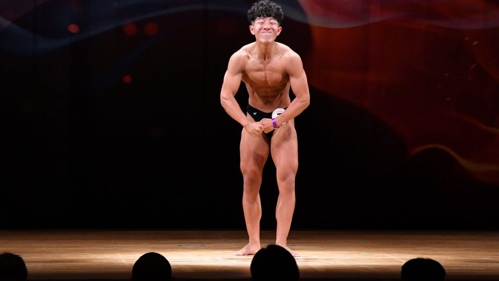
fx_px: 3335
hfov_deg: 8.6
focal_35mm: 252
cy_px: 125
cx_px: 250
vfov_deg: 4.8
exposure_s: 1/400
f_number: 5.6
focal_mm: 160
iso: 4000
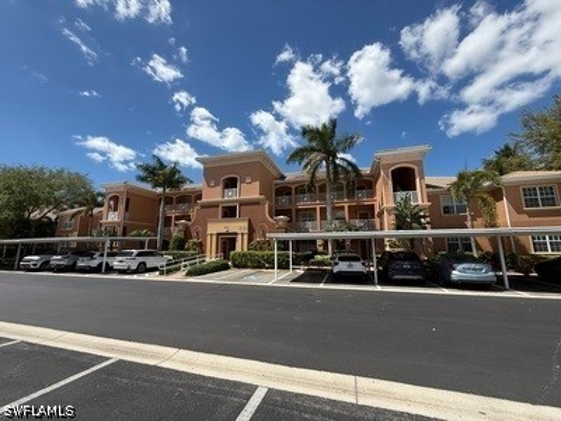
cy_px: 210
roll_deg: +0.1
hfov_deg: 102.1
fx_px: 227
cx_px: 280
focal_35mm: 14
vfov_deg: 85.7
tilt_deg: +11.1
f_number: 2.2
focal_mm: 2.22
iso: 50
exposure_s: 1/1613
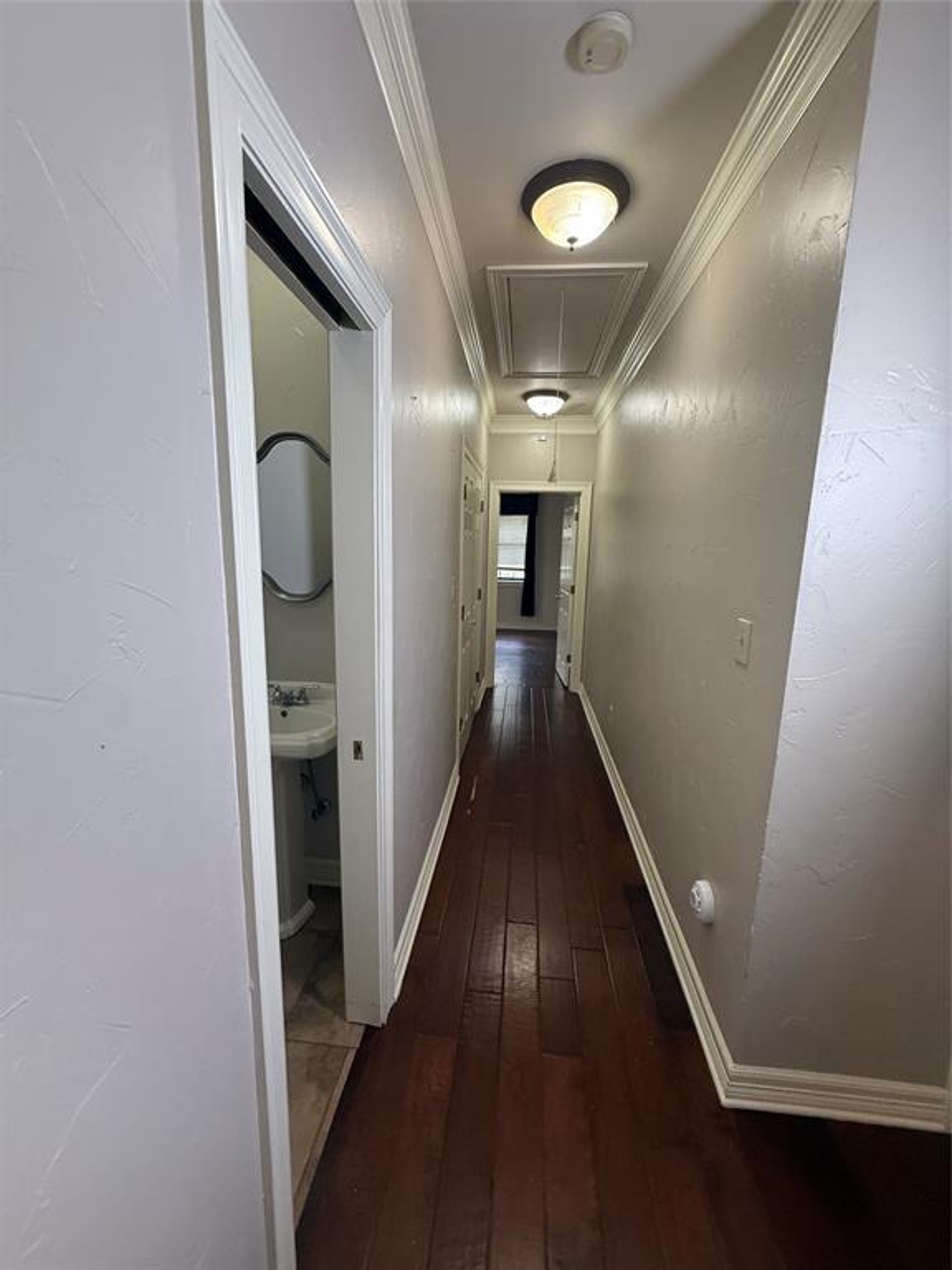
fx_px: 513
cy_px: 635
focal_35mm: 14
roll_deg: -1.7
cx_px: 476
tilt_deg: -8.4
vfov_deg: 102.1
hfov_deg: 85.7
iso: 250
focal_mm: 2.22
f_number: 2.2
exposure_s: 1/120
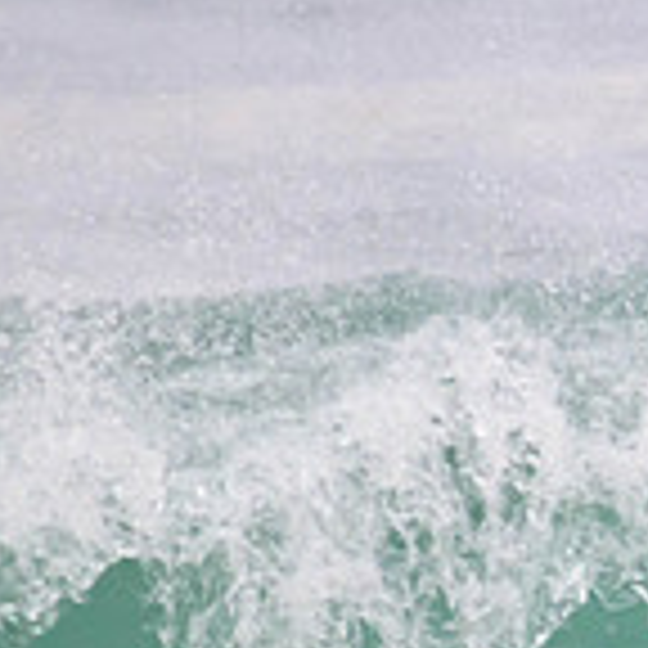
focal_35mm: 3257
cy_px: 593
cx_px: 1427
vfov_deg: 0.5
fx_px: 68980
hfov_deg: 0.5
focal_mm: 800
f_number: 11
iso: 1600
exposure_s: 1/2000
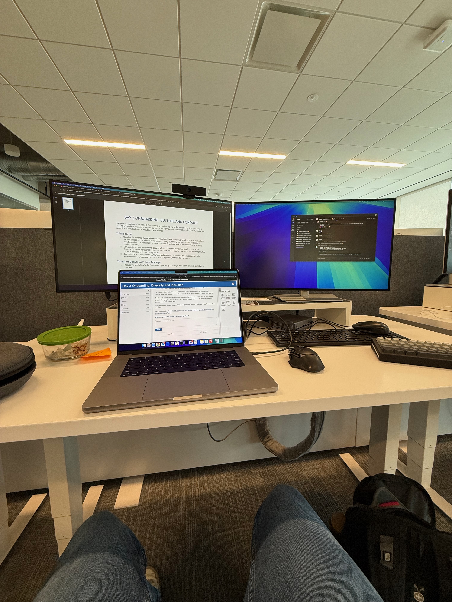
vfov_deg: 102.1
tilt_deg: -6.5
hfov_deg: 85.7
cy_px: 301
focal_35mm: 14
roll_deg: +0.2
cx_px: 226
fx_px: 244
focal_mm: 2.22
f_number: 2.2
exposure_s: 1/99
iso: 125
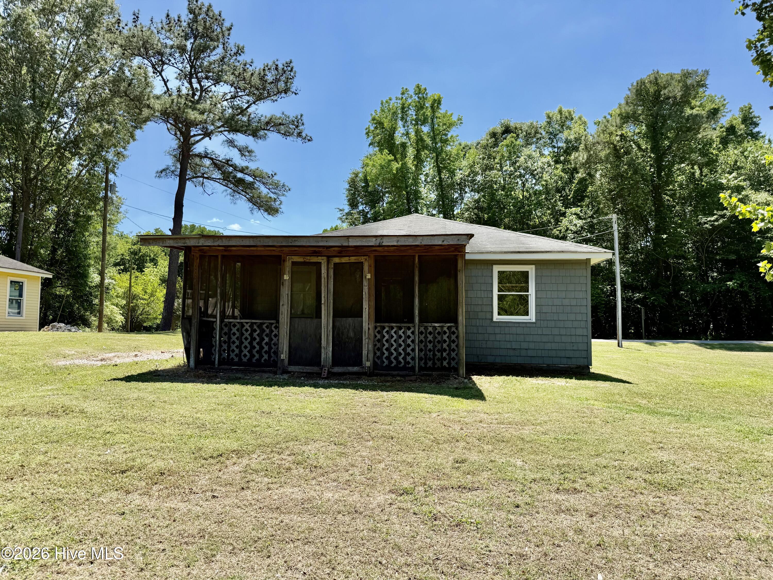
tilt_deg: +7.2
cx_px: 386
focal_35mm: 24
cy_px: 290
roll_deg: -0.6
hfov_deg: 71.6
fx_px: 536
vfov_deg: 56.8
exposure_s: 1/3021
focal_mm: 6.76
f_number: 1.78
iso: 80
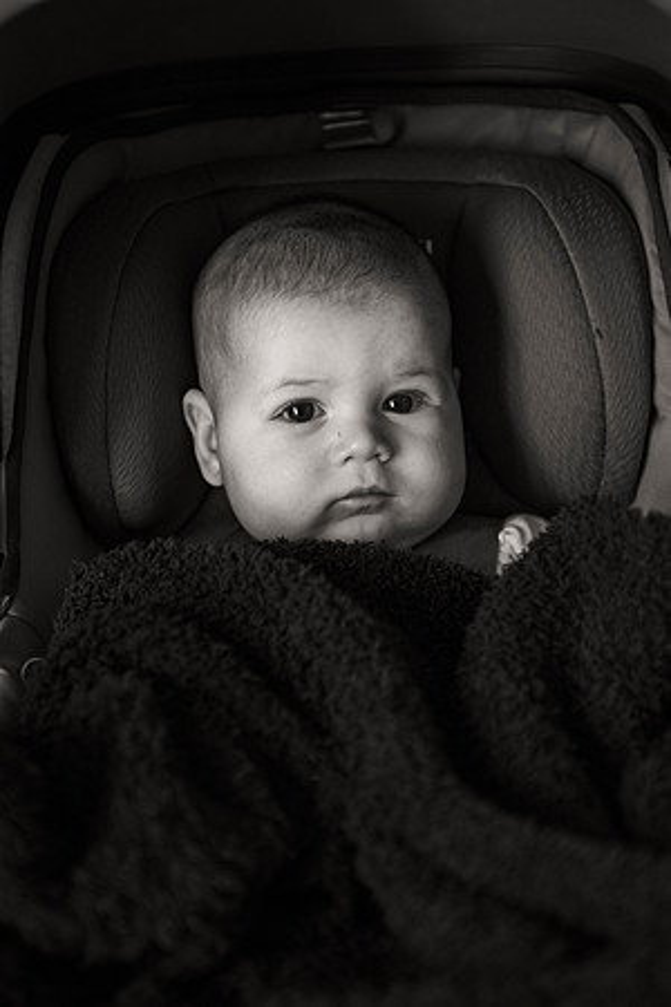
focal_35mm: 70
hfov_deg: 19.5
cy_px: 504
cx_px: 336
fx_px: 1957
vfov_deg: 28.8
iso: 2000
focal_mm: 70
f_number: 3.5
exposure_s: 1/125
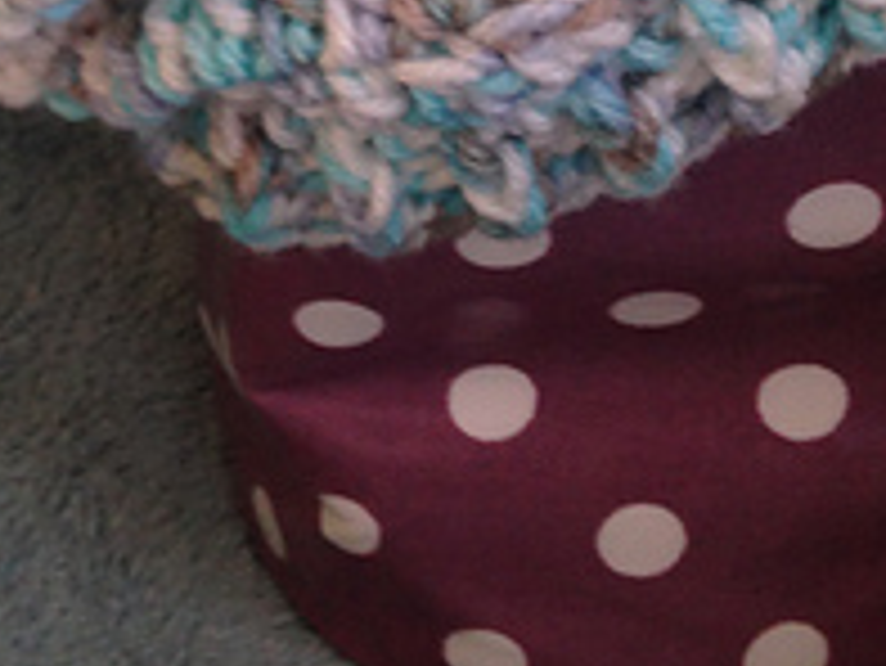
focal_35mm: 107
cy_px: -320
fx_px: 2740
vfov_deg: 13.1
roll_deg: -1.9
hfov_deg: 18.3
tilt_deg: -35.9
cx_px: 324
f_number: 2.4
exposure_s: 1/20
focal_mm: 4.12
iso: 64
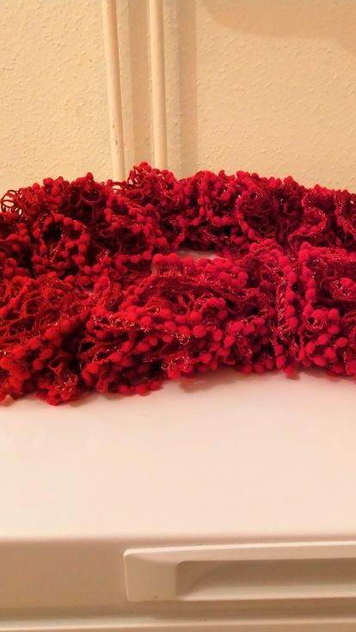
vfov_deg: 50.5
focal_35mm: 40
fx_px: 671
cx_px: 279
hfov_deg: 29.1
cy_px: 321
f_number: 1.8
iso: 640
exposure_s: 1/33.3
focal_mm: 3.95
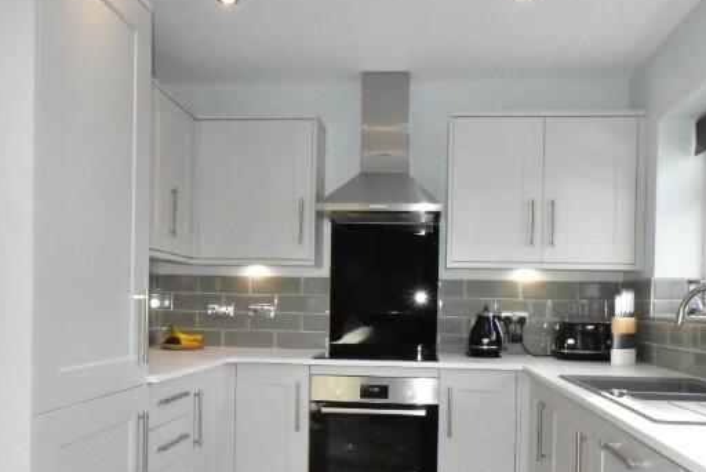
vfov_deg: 43.0
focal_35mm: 30
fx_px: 589
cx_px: 370
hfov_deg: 61.9
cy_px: 318
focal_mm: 10
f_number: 16
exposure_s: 1/200
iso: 12800
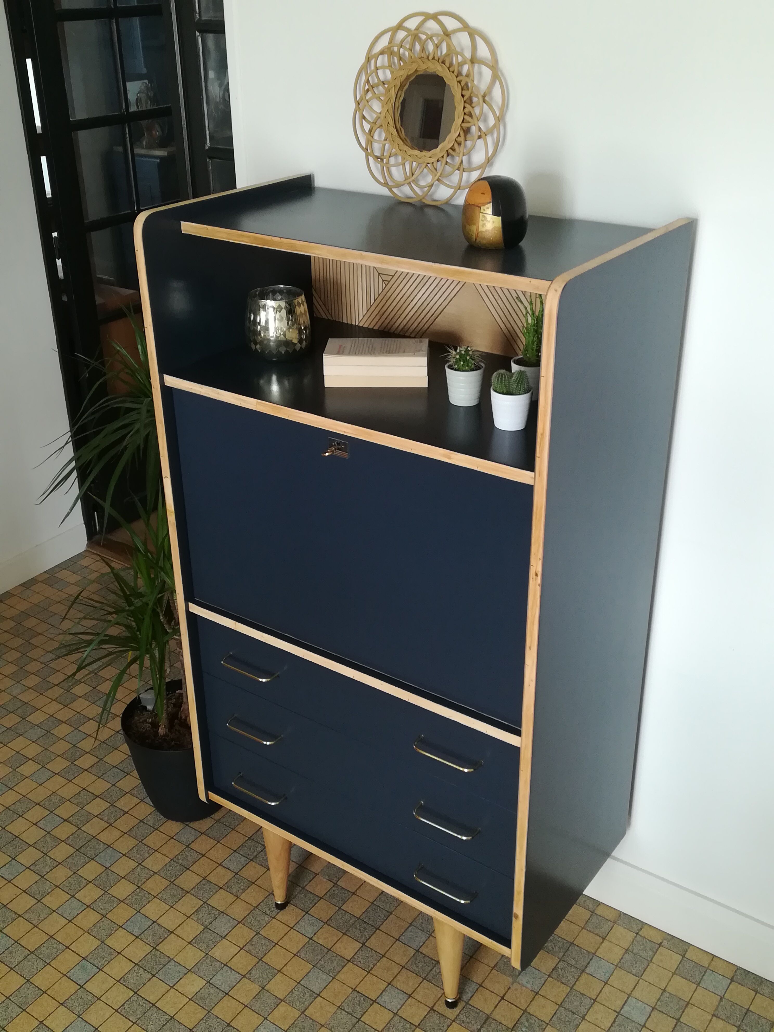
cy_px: 516
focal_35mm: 36
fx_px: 1073
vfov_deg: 51.4
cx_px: 387
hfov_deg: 39.7
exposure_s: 1/33.3
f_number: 2.2
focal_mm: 3.83
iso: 125
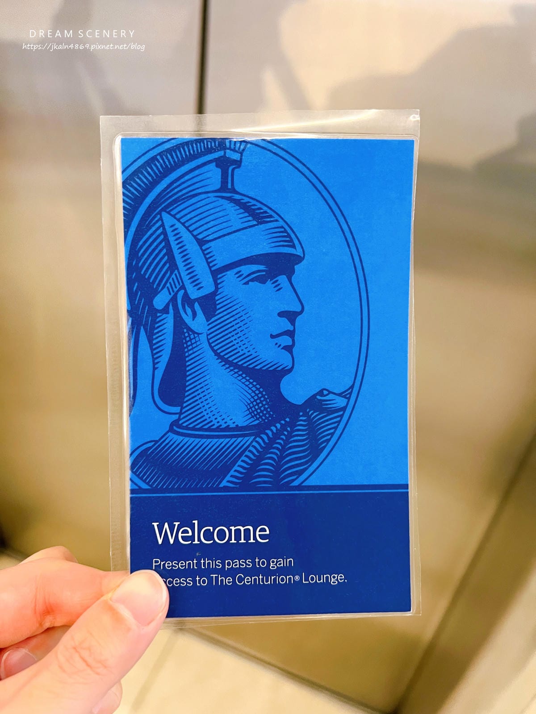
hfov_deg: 53.1
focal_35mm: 26
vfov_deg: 67.3
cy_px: 357
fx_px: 537
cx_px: 268
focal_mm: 5.7
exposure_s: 1/60
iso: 400
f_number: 1.5
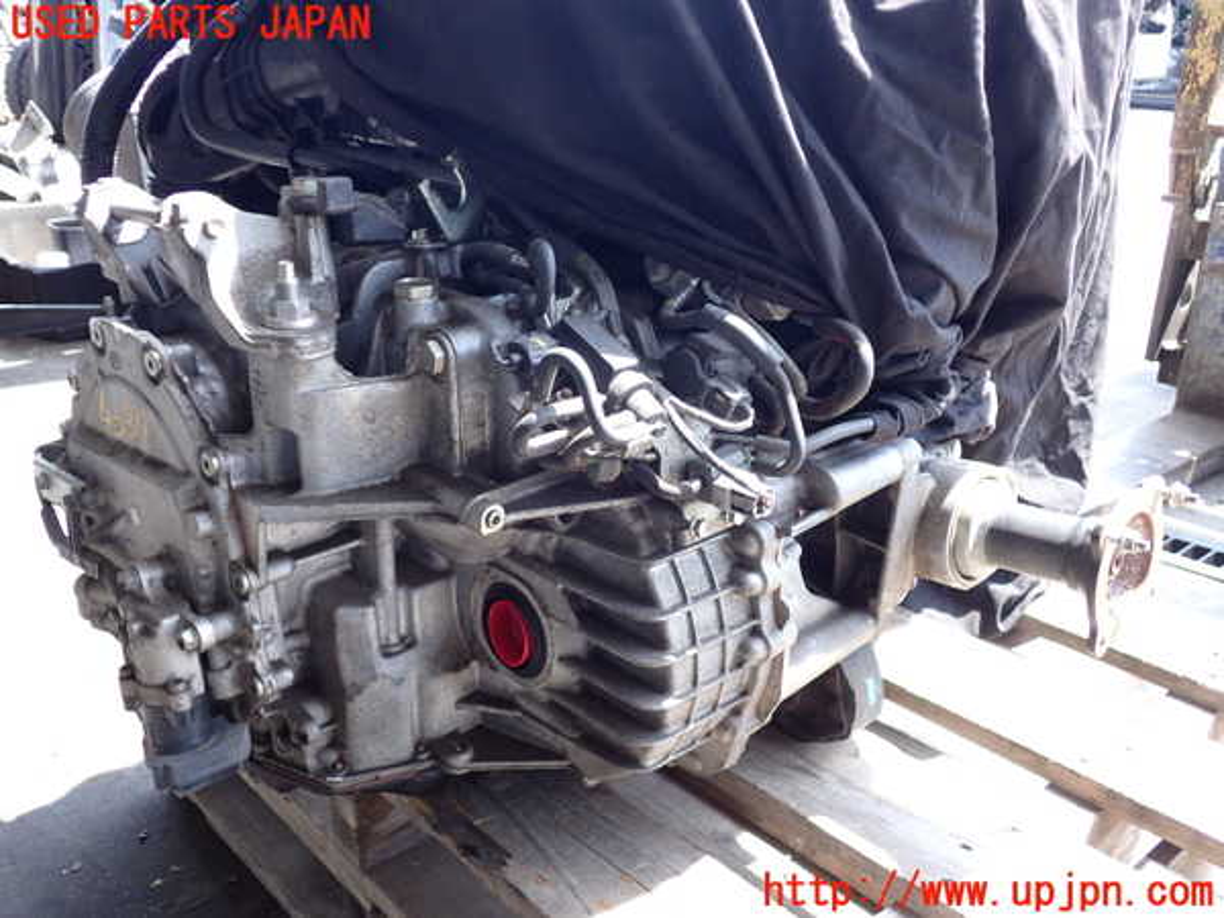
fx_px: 1131
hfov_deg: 56.8
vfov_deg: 44.2
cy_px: 459
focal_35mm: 32
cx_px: 612
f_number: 2.4
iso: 125
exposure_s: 1/125
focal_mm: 5.79
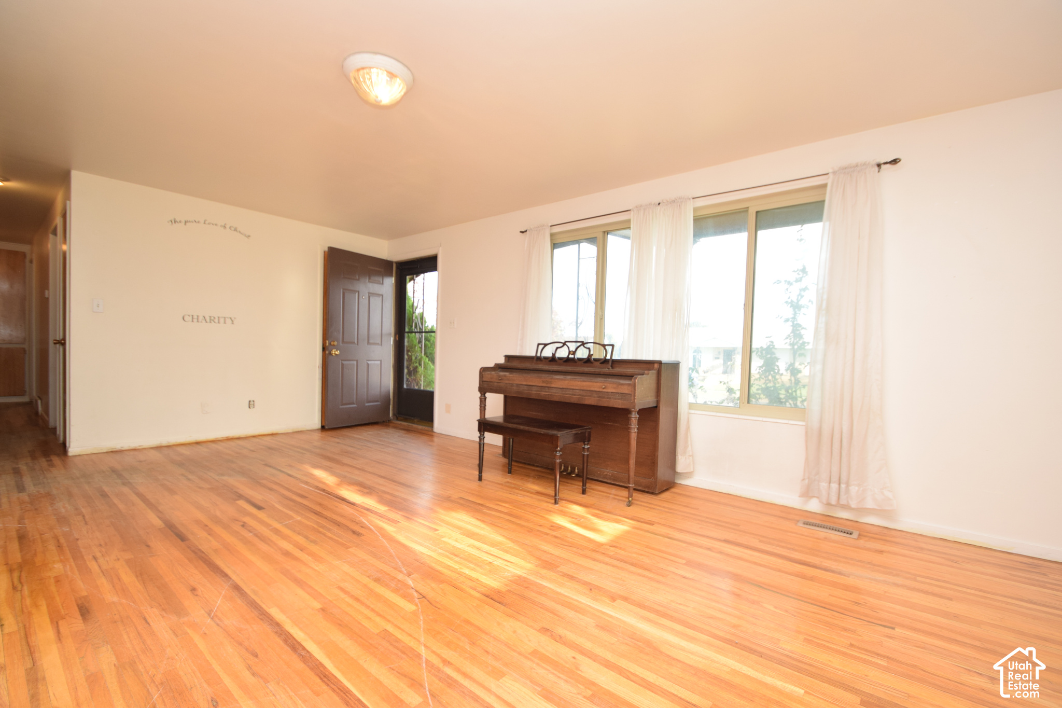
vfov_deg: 77.3
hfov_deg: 100.4
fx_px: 442
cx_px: 531
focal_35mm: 15
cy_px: 354
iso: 500
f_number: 5.6
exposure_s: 1/125
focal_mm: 10
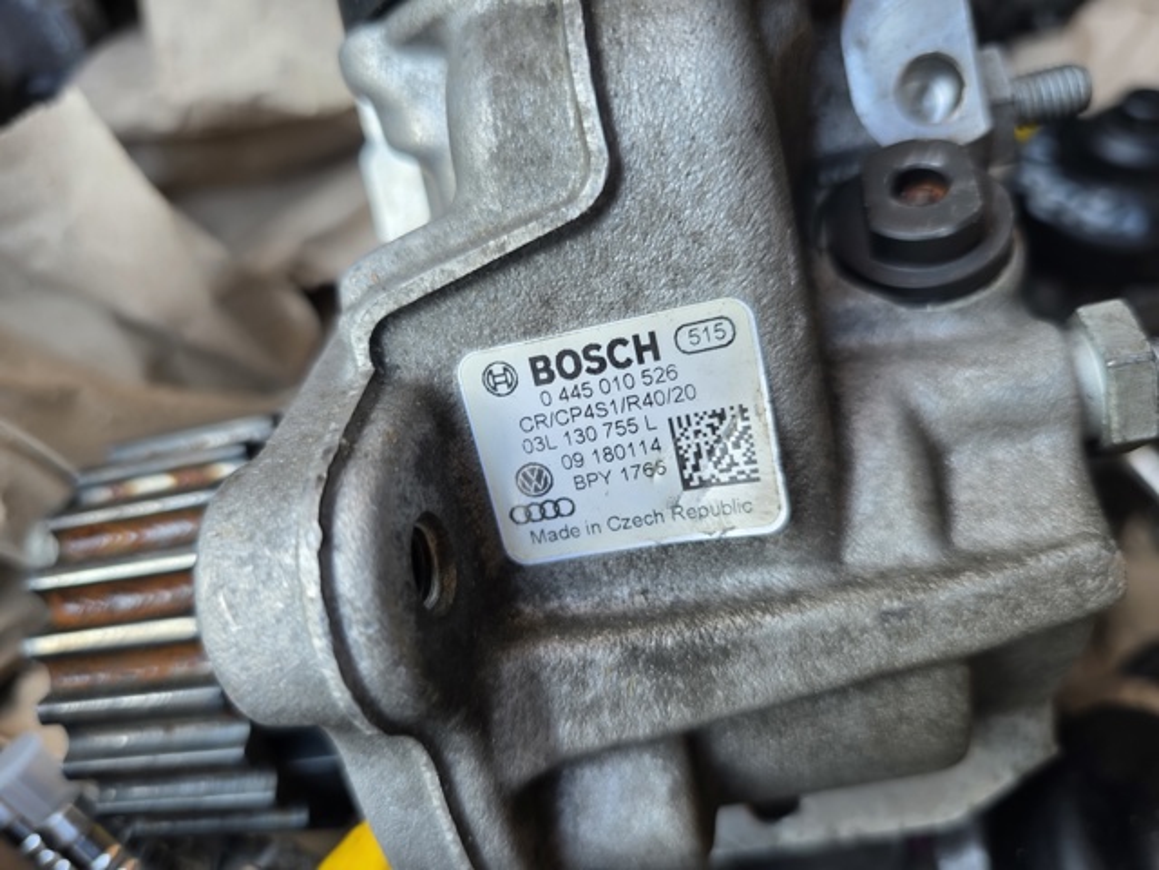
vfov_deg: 58.9
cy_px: 435
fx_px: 770
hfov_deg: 73.9
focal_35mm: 23
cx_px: 580
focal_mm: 6.3
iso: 40
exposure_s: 1/53
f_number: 1.7
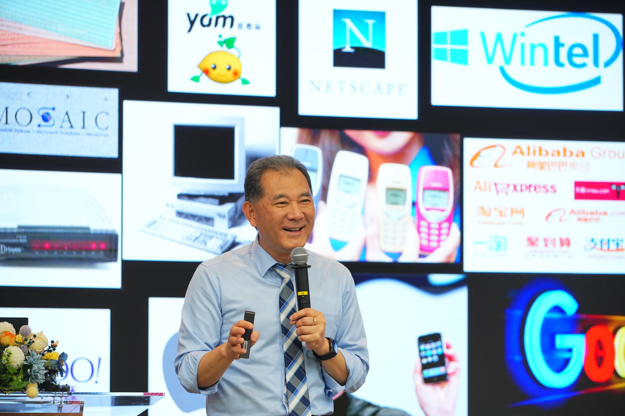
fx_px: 2604
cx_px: 312
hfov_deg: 13.7
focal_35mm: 150
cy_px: 208
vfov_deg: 9.1
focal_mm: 150
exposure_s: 1/200
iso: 1600
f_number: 4
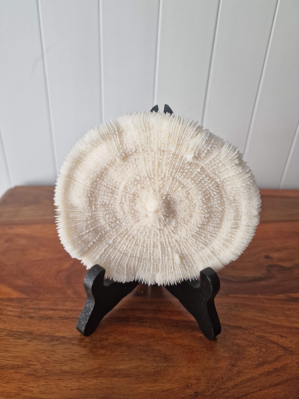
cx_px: 150
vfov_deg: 73.9
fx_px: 265
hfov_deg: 58.9
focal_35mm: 23
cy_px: 200
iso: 50
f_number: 1.8
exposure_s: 1/180
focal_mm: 6.4
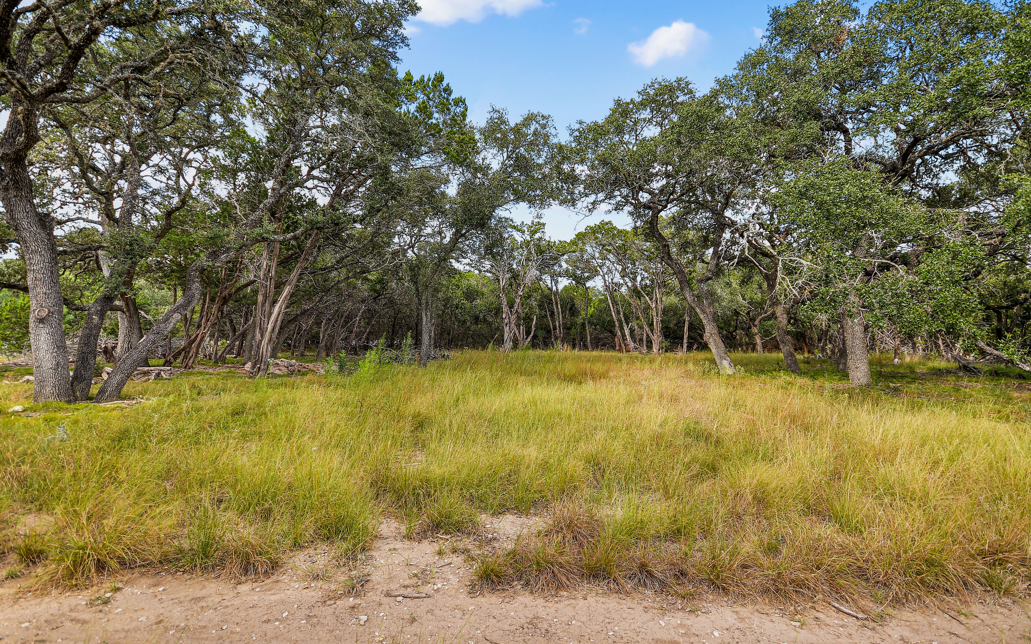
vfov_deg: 71.1
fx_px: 450
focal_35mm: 16
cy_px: 294
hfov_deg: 97.8
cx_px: 515
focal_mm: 10
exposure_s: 1/50
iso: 125
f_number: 5.6
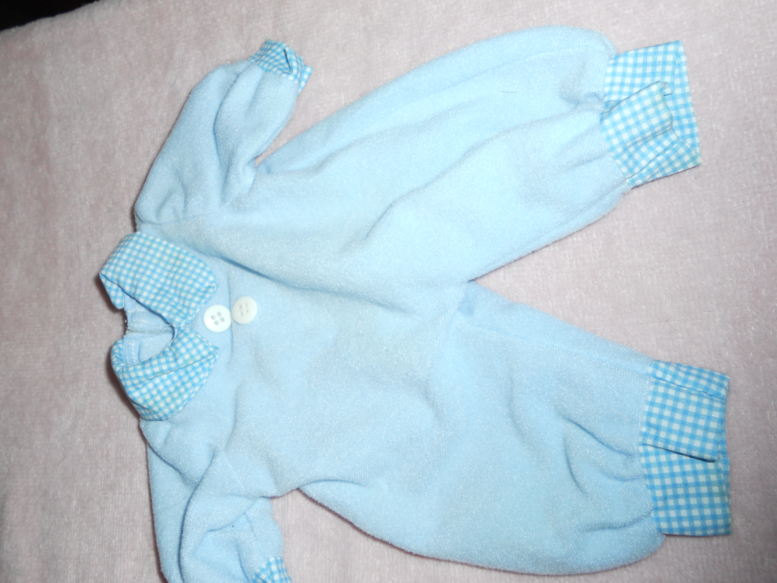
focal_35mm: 33
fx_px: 741
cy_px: 289
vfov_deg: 42.9
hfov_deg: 55.3
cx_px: 379
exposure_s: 1/25
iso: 80
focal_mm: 5.8
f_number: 3.5
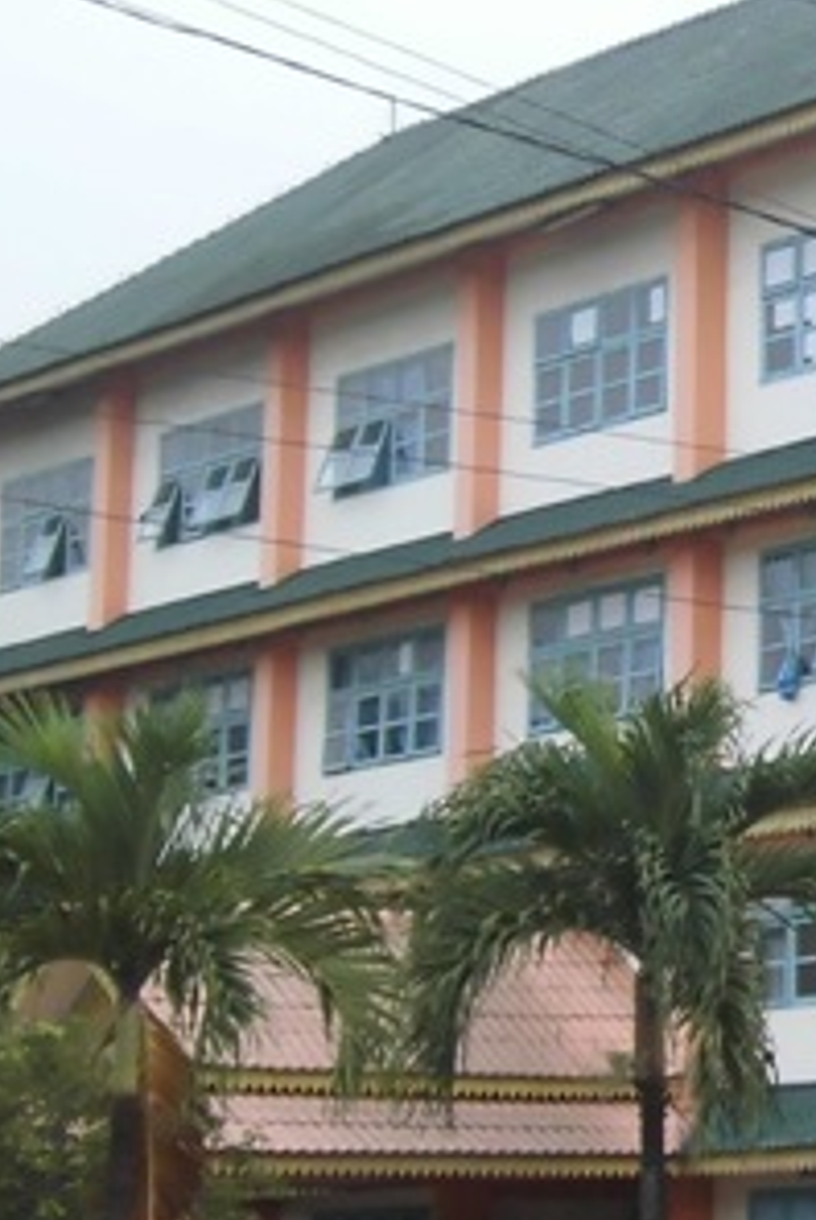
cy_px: 573
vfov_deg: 15.5
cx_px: 1405
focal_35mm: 132
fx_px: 4477
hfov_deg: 9.9
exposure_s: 1/60
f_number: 3.4
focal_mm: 8.3
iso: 200
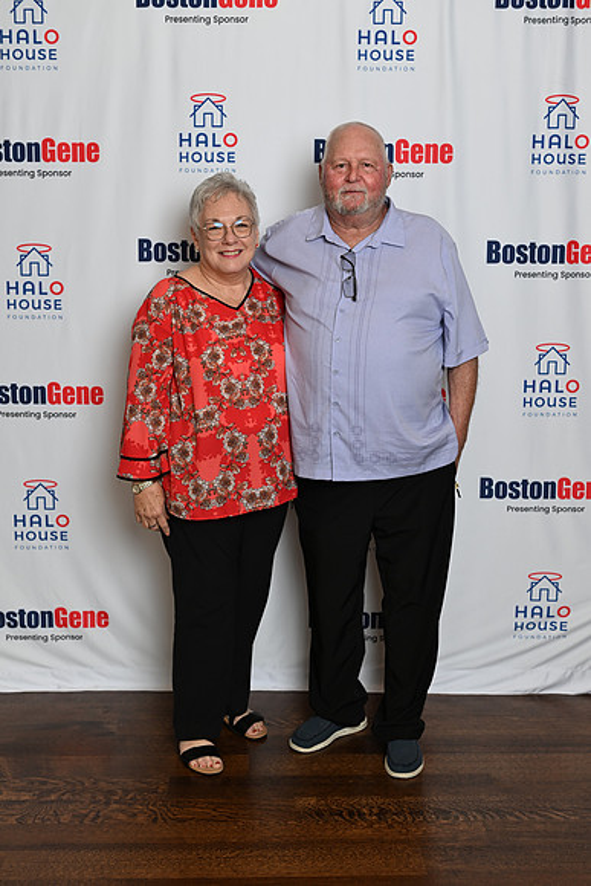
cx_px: 296
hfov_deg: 29.9
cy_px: 443
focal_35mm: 45
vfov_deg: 43.6
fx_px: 1107
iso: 200
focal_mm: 45
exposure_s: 1/80
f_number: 4
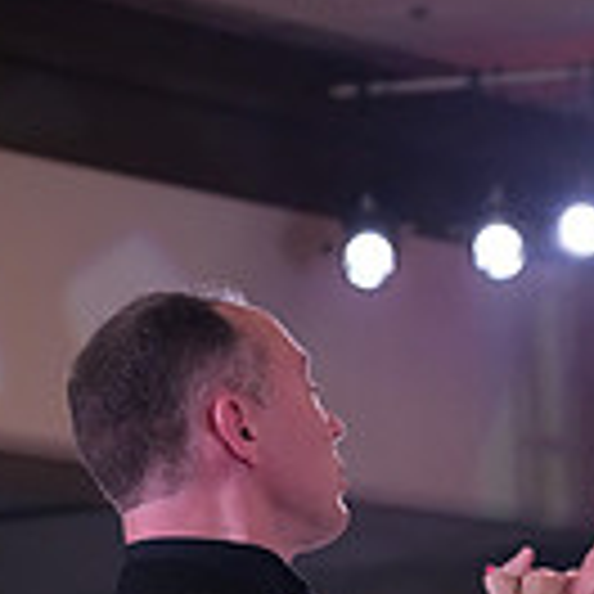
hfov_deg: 5.7
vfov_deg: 5.6
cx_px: 515
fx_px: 5941
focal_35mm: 306
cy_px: 1138
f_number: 5
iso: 3200
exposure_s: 1/250
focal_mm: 82
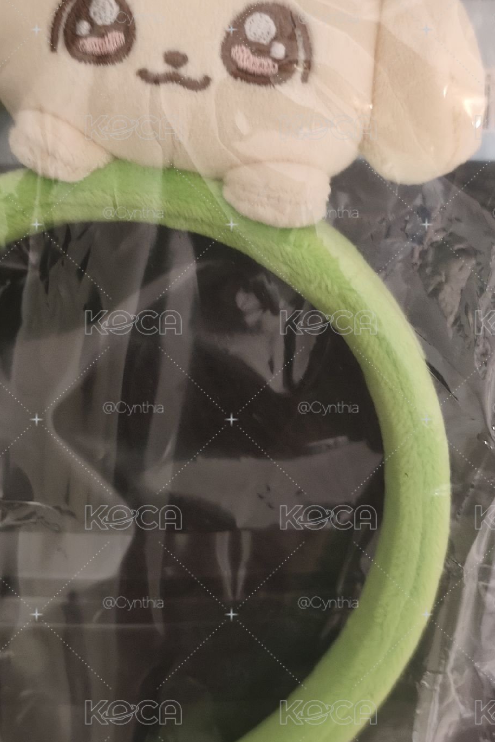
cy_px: 354
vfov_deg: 38.9
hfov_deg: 26.5
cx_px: 231
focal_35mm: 51
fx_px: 1051
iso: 2500
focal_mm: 6.19
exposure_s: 1/24
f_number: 1.65
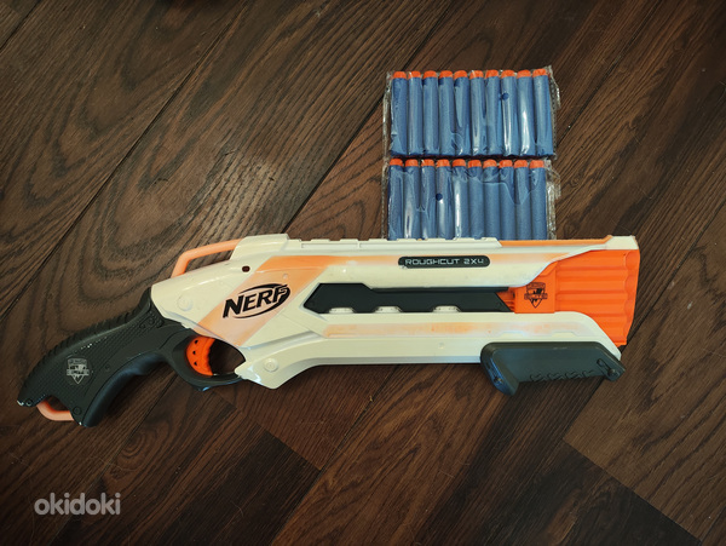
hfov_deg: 71.6
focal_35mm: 24
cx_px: 363
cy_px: 273
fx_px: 504
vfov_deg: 56.9
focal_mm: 4.68
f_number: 1.8
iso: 942
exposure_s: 1/25
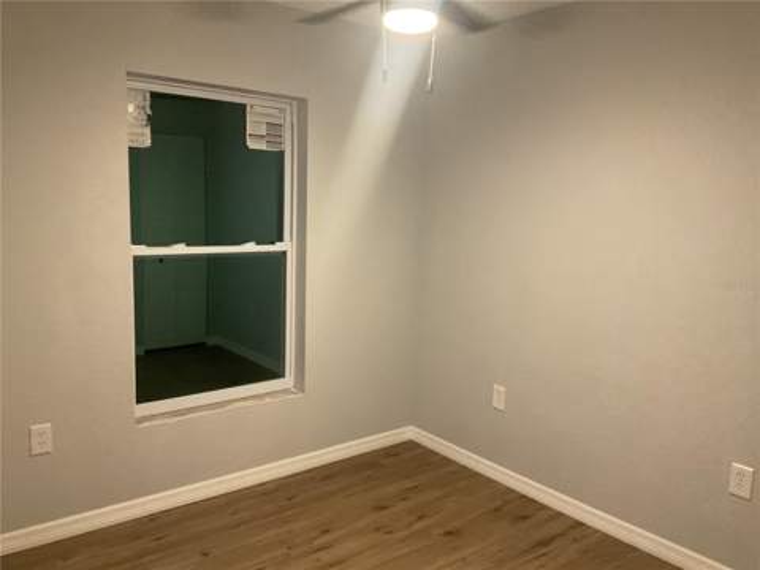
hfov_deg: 61.7
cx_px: 380
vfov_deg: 48.2
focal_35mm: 29
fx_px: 637
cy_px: 285
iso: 160
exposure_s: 1/60
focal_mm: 3
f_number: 1.8
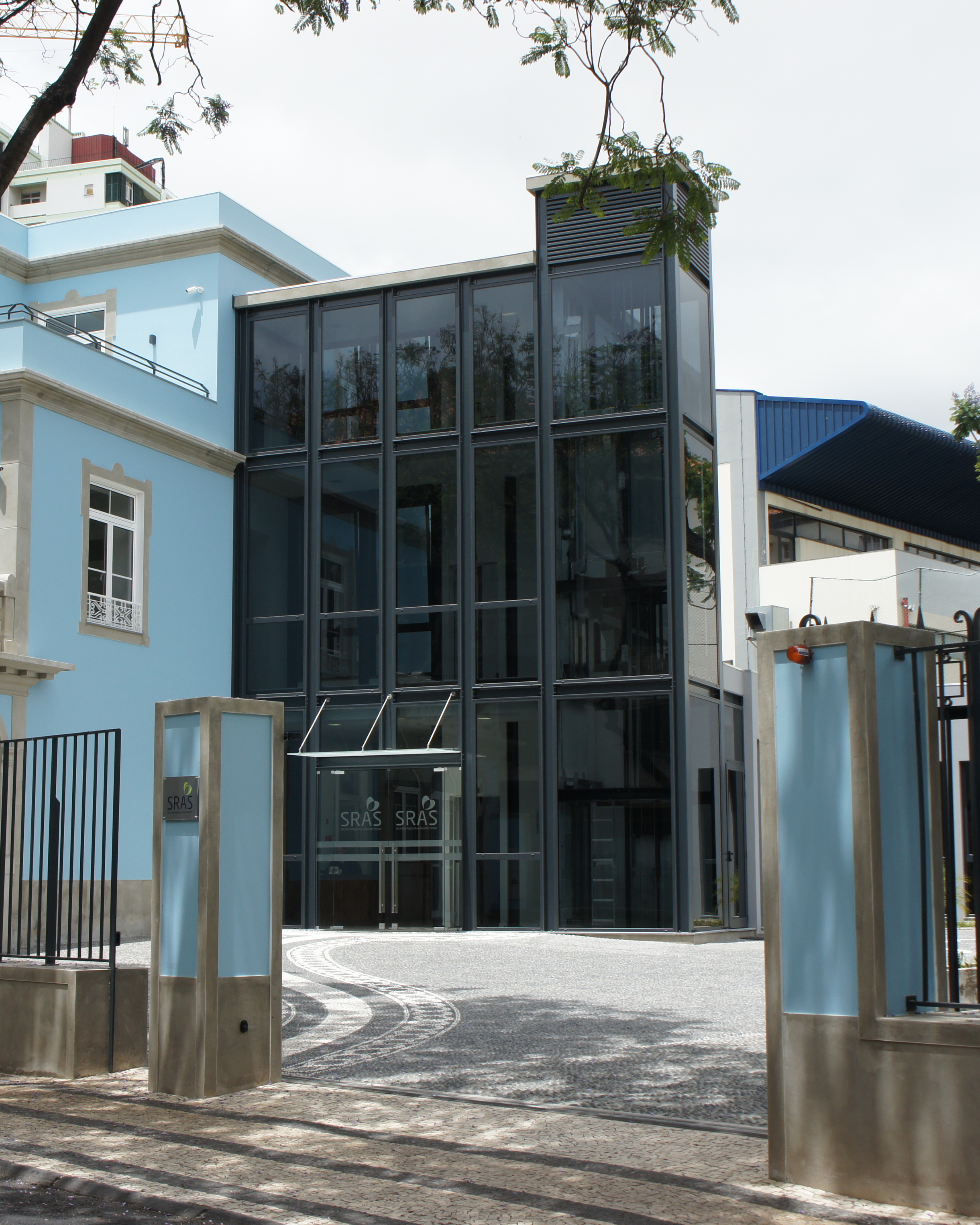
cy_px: 613
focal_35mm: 49
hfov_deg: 31.0
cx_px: 430
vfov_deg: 38.3
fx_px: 1766
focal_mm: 23
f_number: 8
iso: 200
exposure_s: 1/400
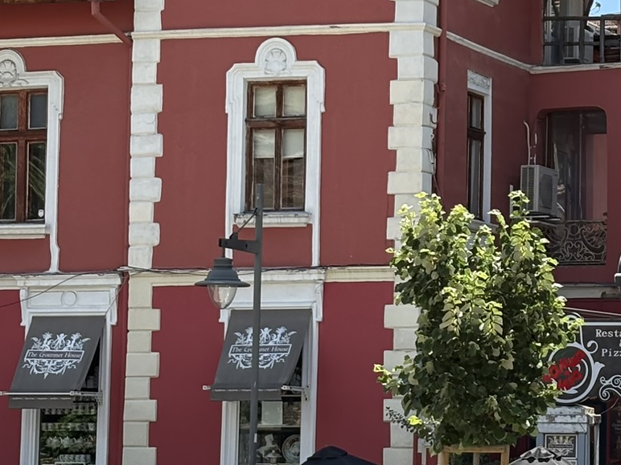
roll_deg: -0.1
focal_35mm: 138
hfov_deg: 14.1
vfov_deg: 10.7
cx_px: 590
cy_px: 163
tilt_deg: +5.7
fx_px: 2476
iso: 50
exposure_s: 1/933
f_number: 1.6
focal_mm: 5.96
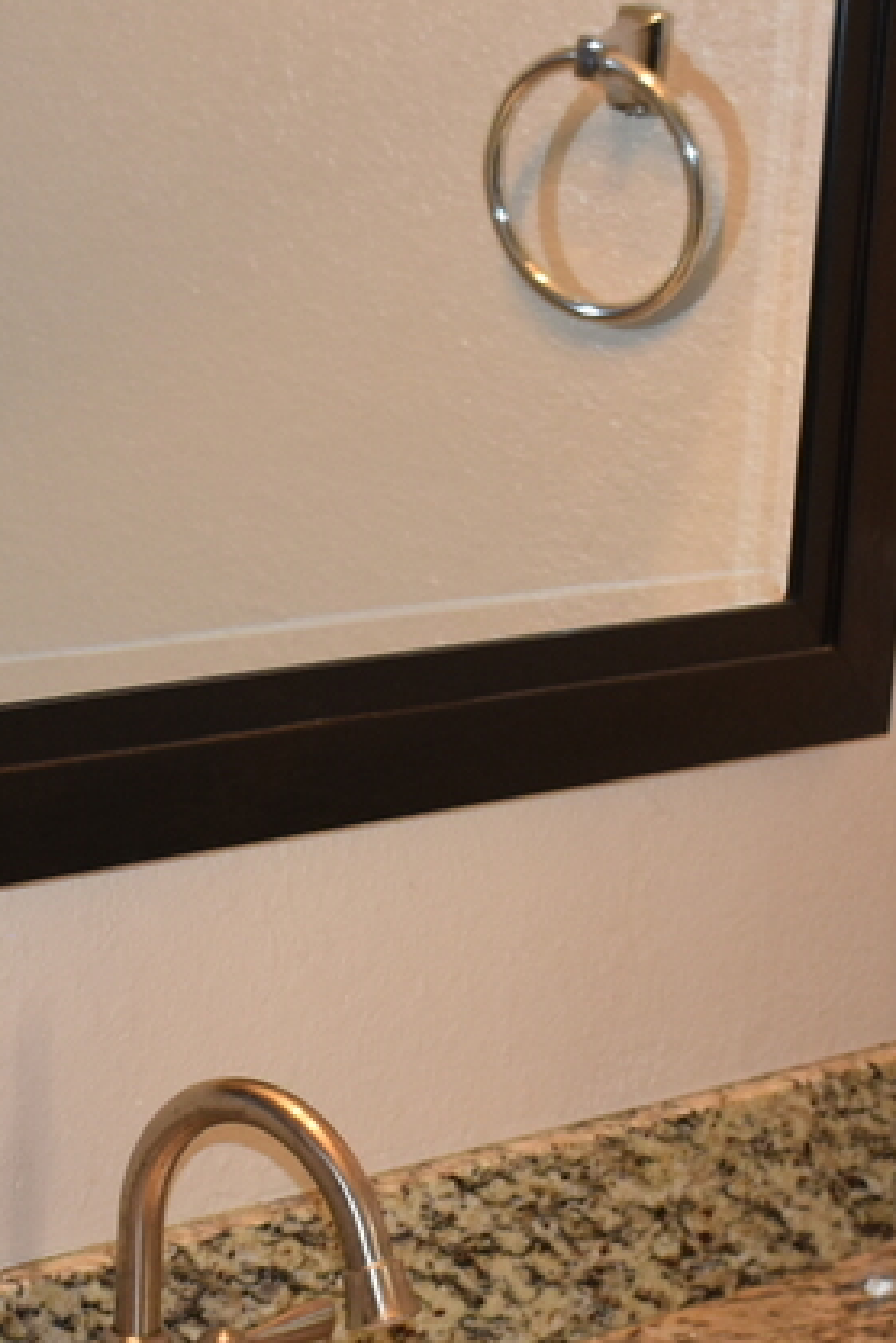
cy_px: 612
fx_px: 3920
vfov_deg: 19.5
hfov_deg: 13.0
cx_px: 493
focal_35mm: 105
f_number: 3.5
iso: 500
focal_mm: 18
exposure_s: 1/60
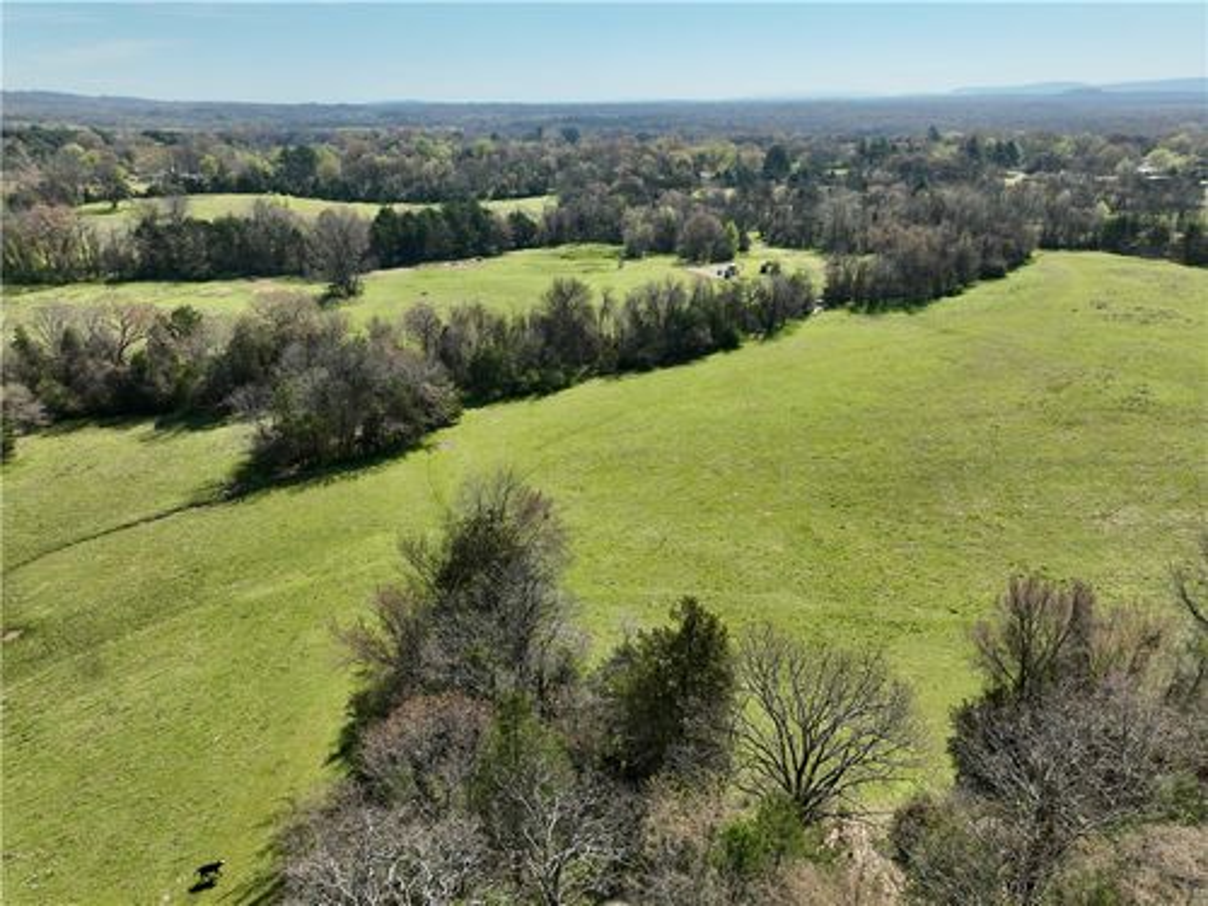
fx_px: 838
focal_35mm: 24
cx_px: 604
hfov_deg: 71.6
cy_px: 453
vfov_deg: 56.8
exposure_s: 1/800
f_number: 2.8
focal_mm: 12.29
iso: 200
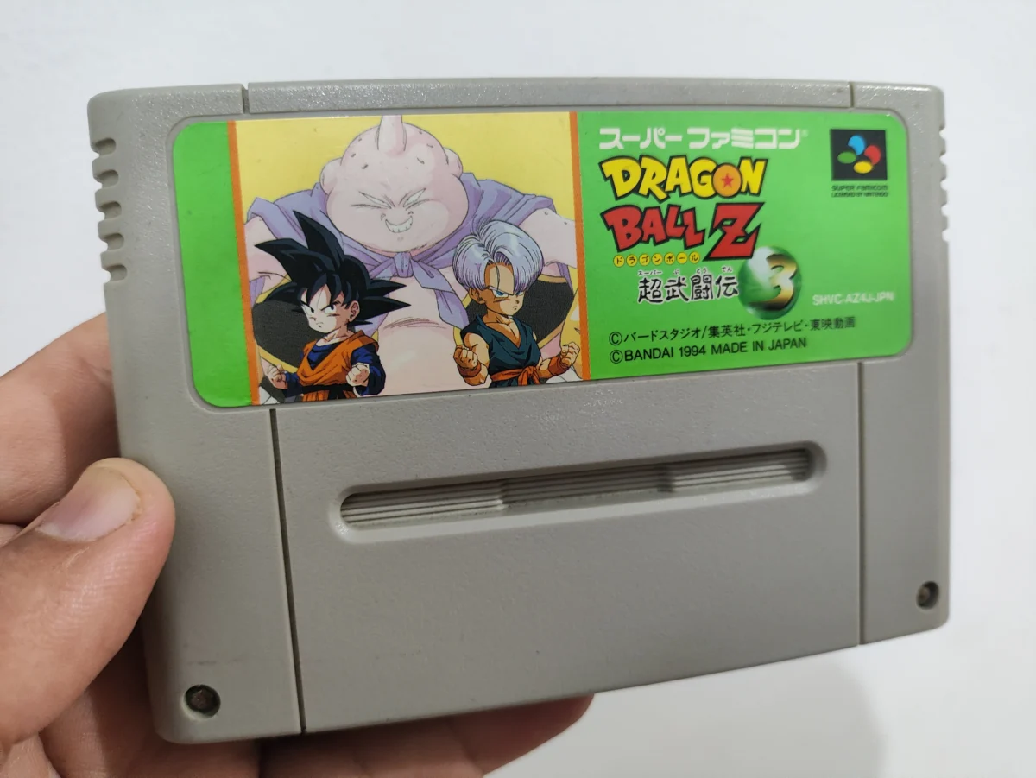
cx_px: 518
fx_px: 719
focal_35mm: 24
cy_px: 389
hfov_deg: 71.6
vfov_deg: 56.8
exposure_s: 1/24
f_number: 1.8
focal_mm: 4.68
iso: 831
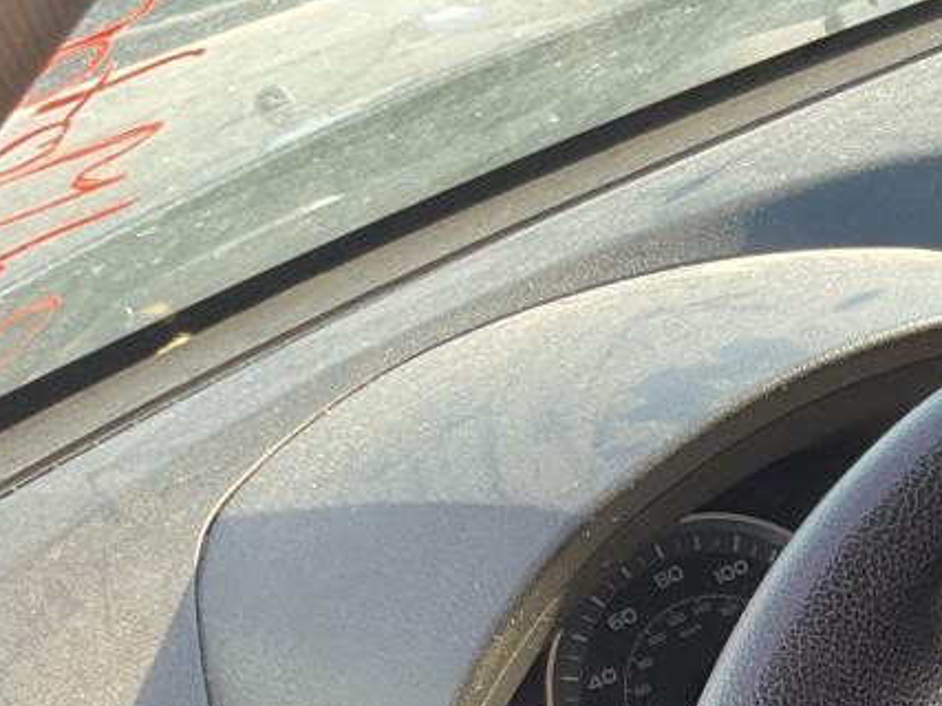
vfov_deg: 16.1
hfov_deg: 20.3
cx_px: 1284
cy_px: 913
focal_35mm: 87
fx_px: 2367
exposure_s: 1/120
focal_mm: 3
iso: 64
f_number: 1.8
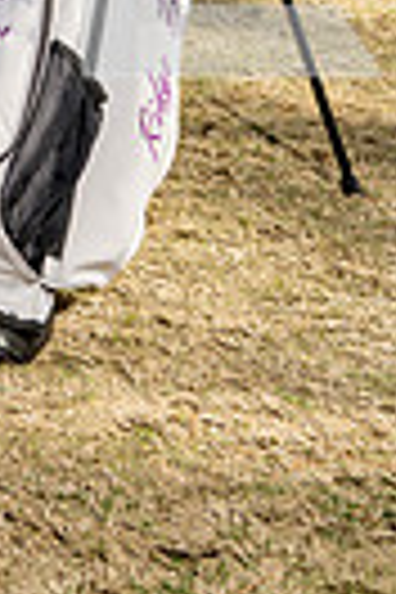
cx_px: -274
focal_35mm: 119
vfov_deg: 15.5
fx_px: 1963
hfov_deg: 10.9
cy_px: -374
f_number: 5.6
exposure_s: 1/250
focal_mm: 35
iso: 100
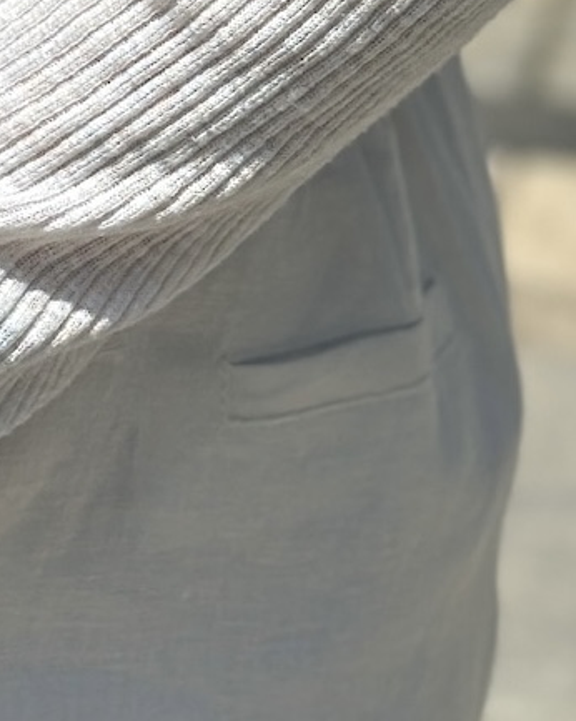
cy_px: -460
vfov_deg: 9.6
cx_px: 90
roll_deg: -2.1
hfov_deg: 8.0
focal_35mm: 193
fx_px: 4116
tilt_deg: -13.7
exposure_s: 1/8929
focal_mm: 6.86
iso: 100
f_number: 1.78
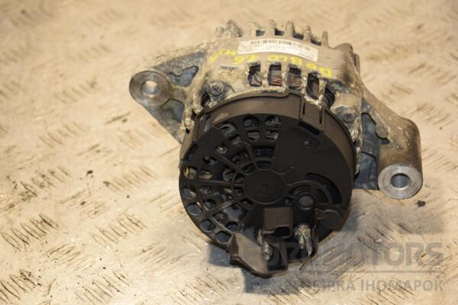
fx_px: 1431
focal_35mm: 112
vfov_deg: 12.2
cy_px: 152
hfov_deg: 18.2
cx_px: 229
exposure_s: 1/125
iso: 800
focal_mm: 75
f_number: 5.3
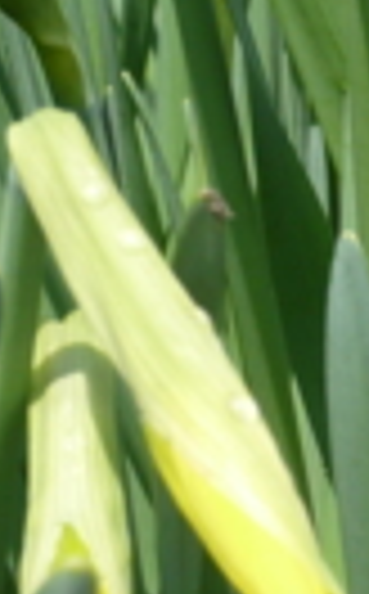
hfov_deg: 6.9
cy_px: 320
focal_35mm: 187
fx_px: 3022
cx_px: 576
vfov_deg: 11.2
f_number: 4.1
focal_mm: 9.5
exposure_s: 1/500
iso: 100
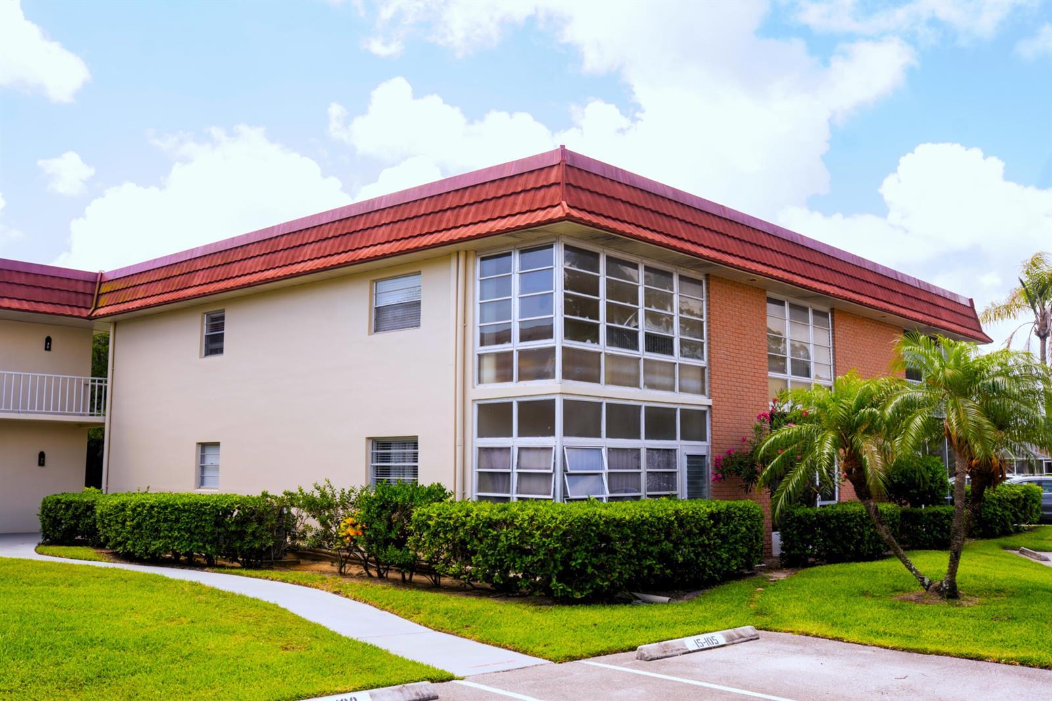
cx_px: 526
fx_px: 1023
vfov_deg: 37.8
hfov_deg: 54.4
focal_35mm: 35
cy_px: 350
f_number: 5
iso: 50
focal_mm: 35
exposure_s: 1/125
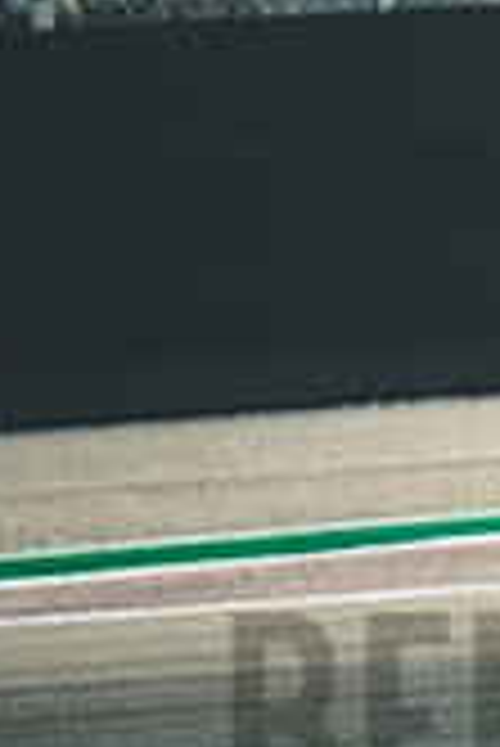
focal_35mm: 2097
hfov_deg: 0.7
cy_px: 740
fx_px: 43593
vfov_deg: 1.0
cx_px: 1180
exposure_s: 1/2000
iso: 2500
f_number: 5.6
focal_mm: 400
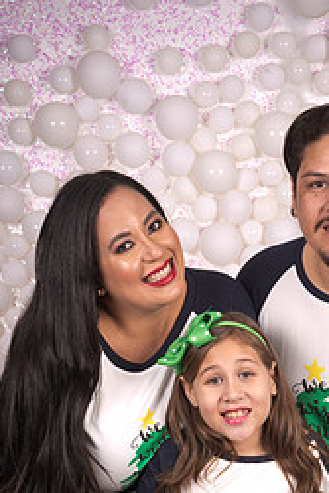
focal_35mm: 135
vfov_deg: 15.0
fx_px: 1848
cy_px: 424
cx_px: 245
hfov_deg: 10.2
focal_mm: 75
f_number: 11
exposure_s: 1/125
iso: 50
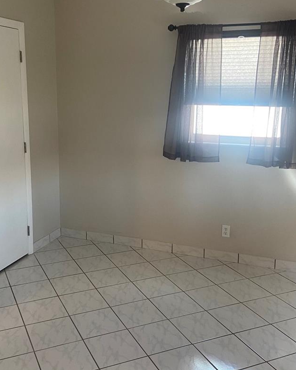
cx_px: 121
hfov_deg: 38.1
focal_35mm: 39
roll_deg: +1.2
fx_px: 427
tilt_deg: -11.3
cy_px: 166
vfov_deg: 46.8
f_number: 1.8
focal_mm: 4.25
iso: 100
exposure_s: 1/60
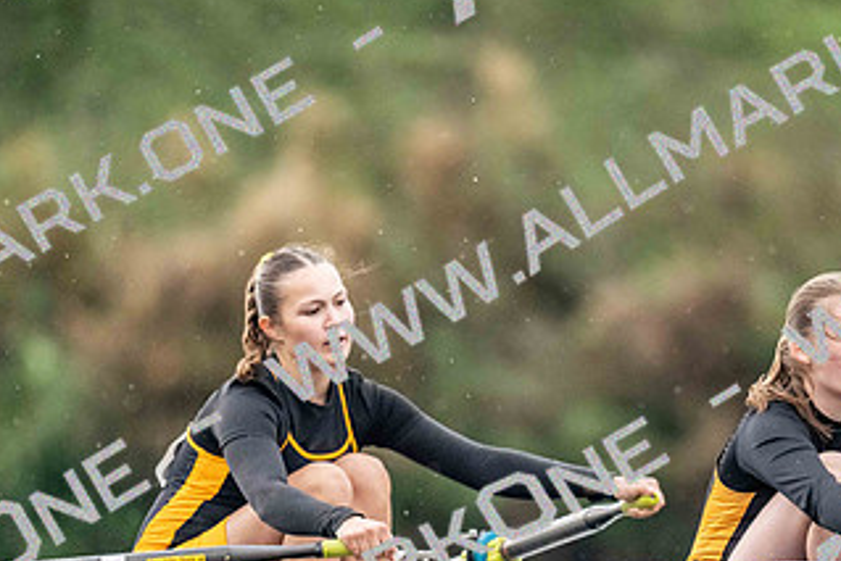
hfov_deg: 1.9
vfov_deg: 1.3
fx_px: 25474
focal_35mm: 1090
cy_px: 410
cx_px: 591
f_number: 4
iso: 4500
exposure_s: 1/2500
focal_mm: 600
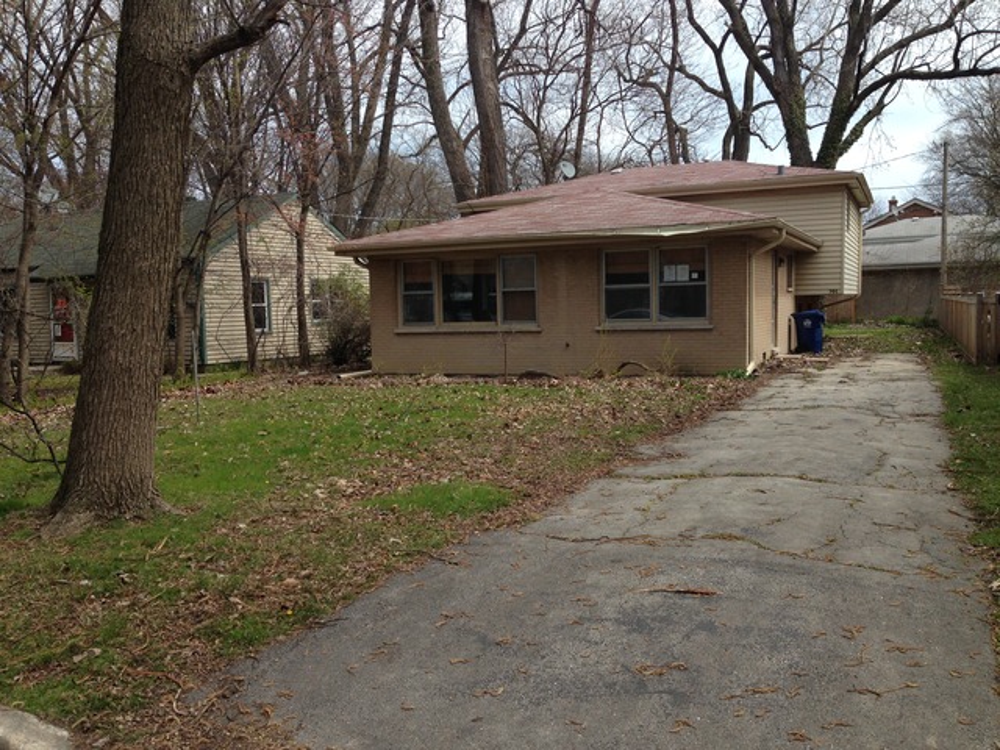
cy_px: 375
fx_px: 953
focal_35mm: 33
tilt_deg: -6.2
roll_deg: +0.3
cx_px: 500
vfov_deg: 42.9
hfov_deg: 55.4
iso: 50
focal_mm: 4.12
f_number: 2.4
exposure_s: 1/1085
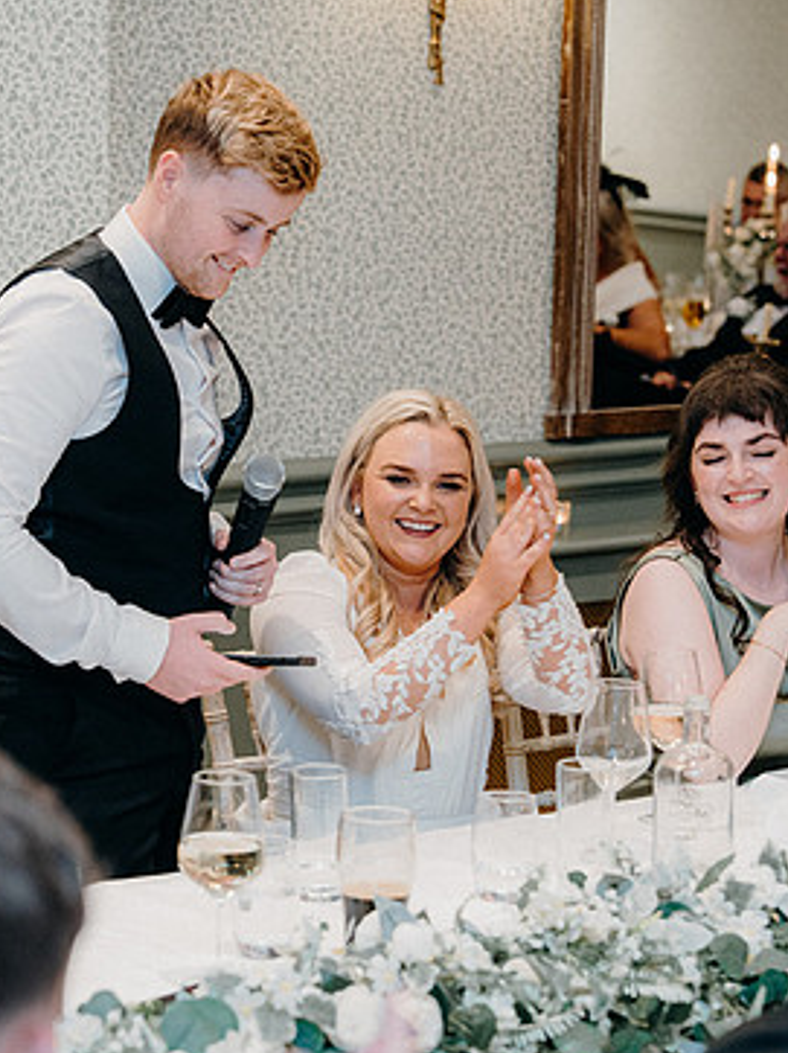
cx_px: 221
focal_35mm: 108
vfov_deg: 18.2
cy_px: 540
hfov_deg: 13.7
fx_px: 3282
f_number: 3.5
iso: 2500
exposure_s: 1/160
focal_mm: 70
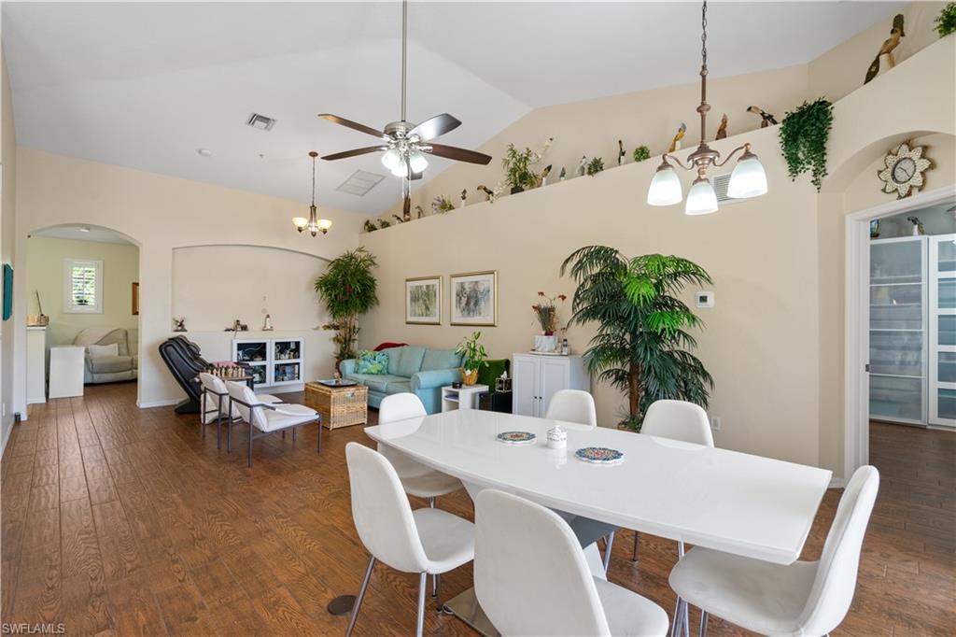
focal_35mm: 16
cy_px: 318
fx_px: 425
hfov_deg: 96.8
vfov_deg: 73.7
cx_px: 478
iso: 400
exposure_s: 1/40
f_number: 8
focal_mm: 16
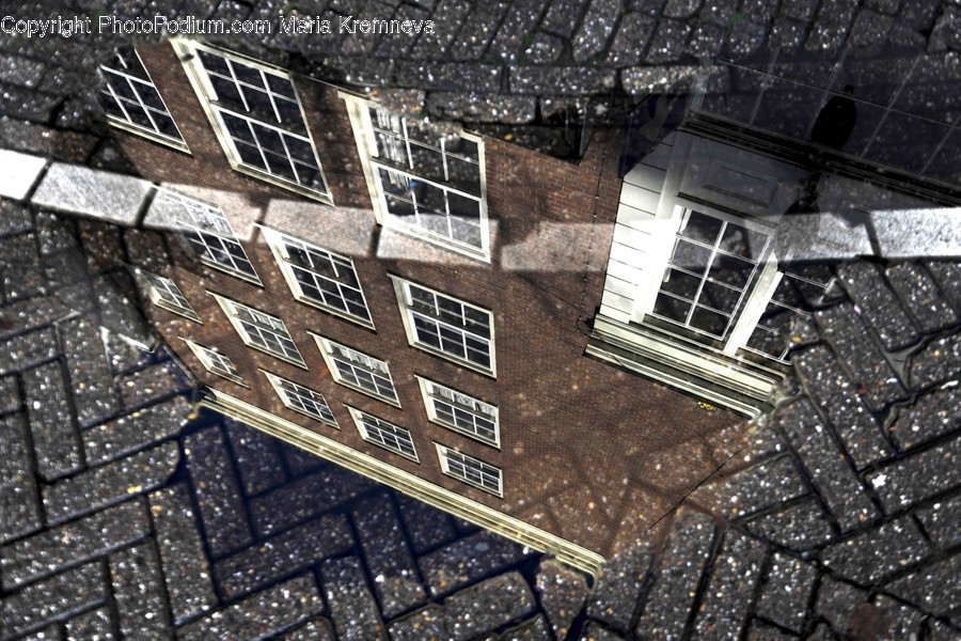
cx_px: 480
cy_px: 320
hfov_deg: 58.7
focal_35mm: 32
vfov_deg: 41.1
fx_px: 854
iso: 100
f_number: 5
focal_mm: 32
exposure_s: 1/100
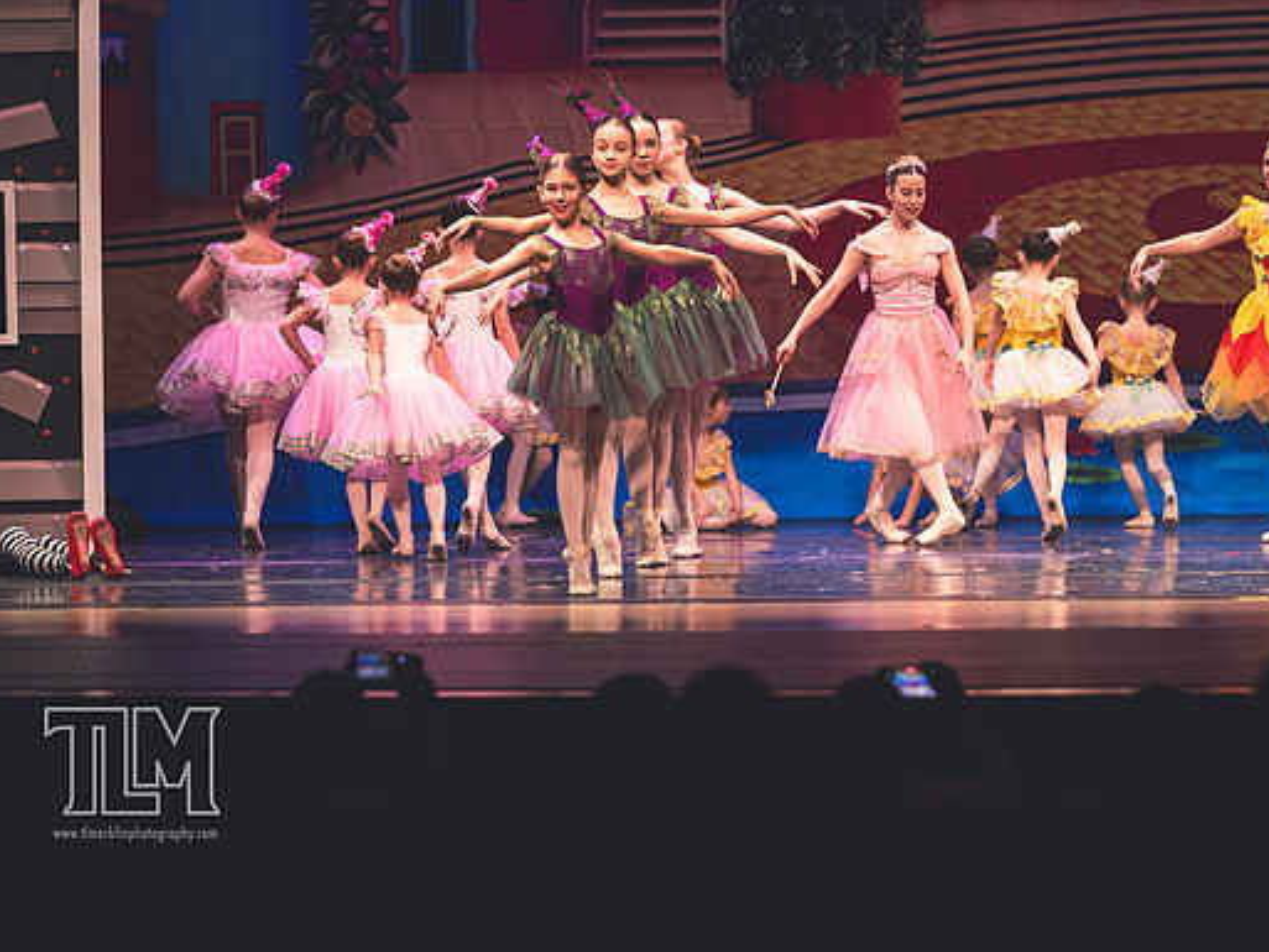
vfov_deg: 7.5
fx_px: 7297
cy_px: 476
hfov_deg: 9.9
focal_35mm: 199
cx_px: 670
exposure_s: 1/250
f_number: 2.8
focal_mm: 122
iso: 1000
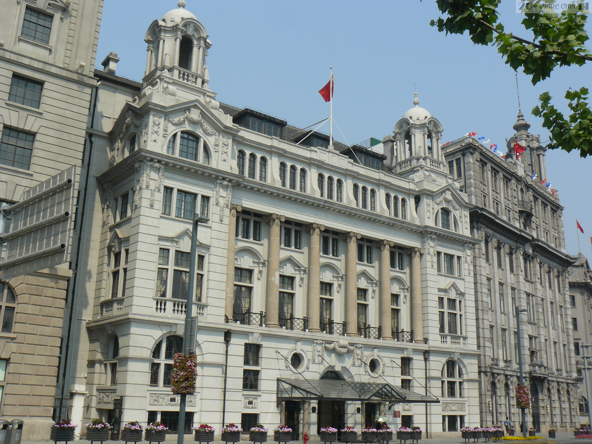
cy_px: 222
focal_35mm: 38
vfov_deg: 37.7
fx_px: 650
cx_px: 296
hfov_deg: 49.0
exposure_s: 1/500
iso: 100
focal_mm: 6.3
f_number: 5.6
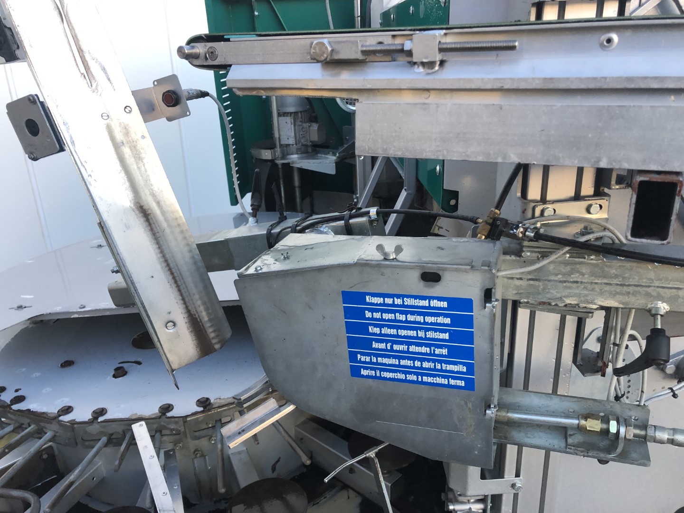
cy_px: 256
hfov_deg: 63.4
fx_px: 553
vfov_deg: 49.7
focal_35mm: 28
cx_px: 342
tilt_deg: -21.9
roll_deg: +0.6
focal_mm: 4
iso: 40
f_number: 1.8
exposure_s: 1/30
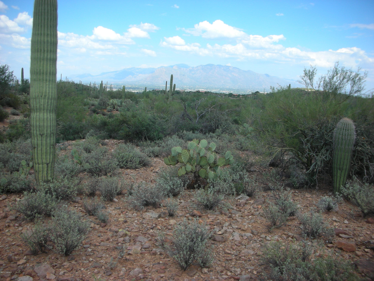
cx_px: 187
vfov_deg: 40.7
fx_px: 378
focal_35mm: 35
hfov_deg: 52.6
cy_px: 140
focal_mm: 5.8
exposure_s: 1/67
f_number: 8.5
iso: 50
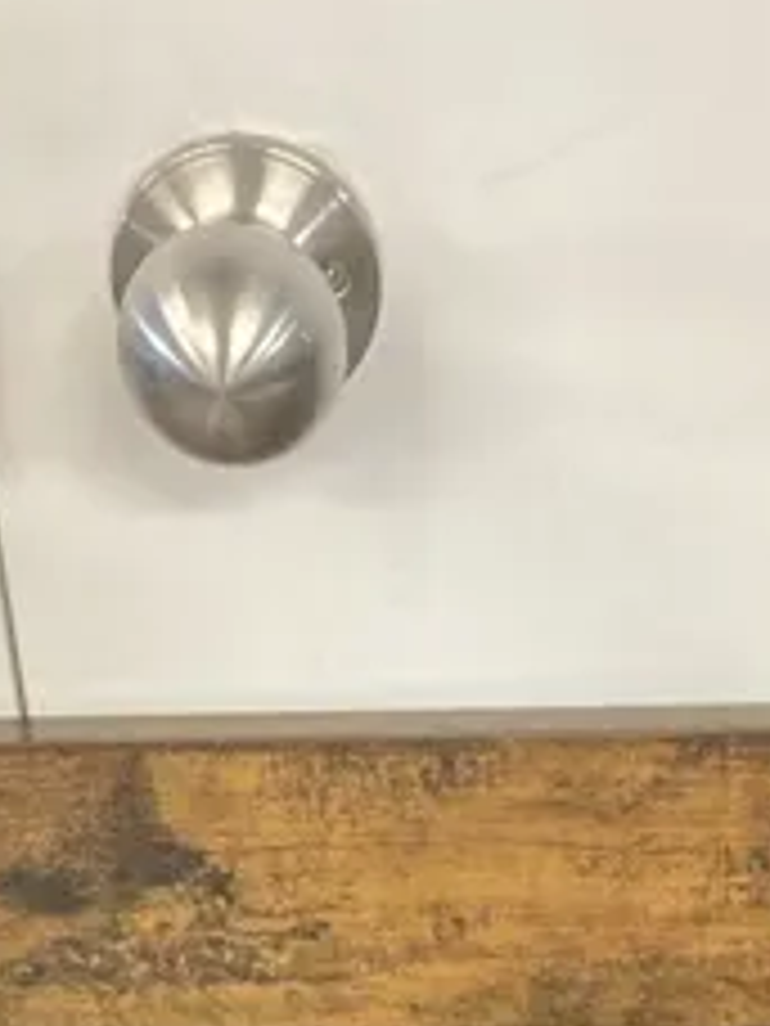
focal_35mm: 126
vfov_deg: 13.8
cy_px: 1912
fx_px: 3737
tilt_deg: -40.9
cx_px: 657
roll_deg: +3.2
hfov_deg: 11.7
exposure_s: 1/50
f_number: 1.8
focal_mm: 3.99
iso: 250
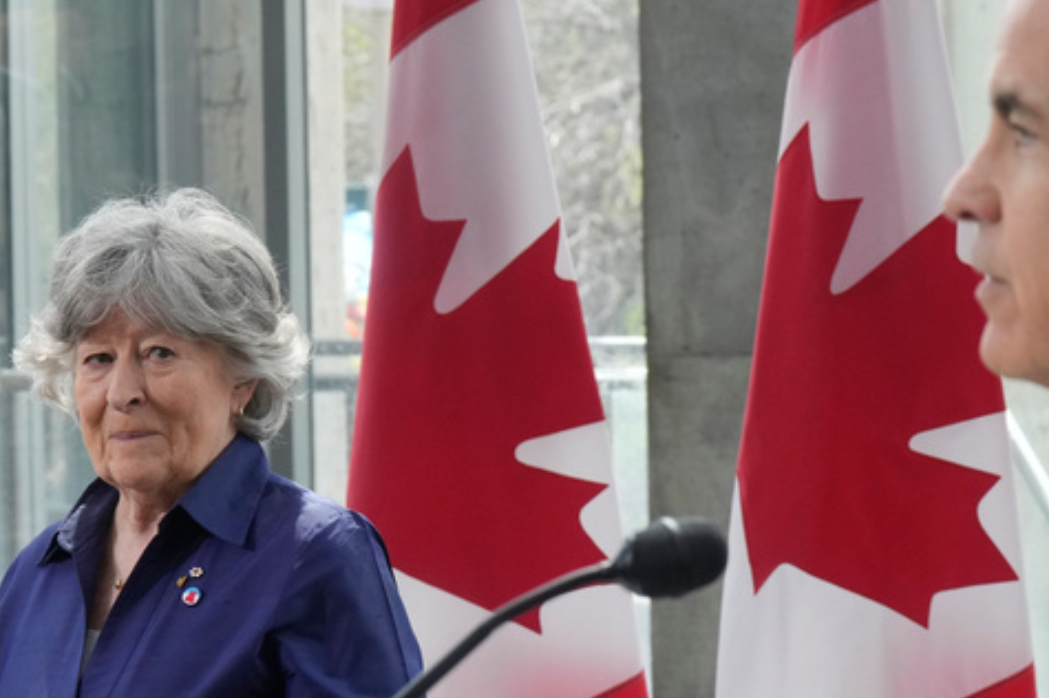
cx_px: 687
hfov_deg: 8.8
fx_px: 6843
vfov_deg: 5.8
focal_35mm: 235
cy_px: 510
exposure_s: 1/250
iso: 1600
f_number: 11
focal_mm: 109
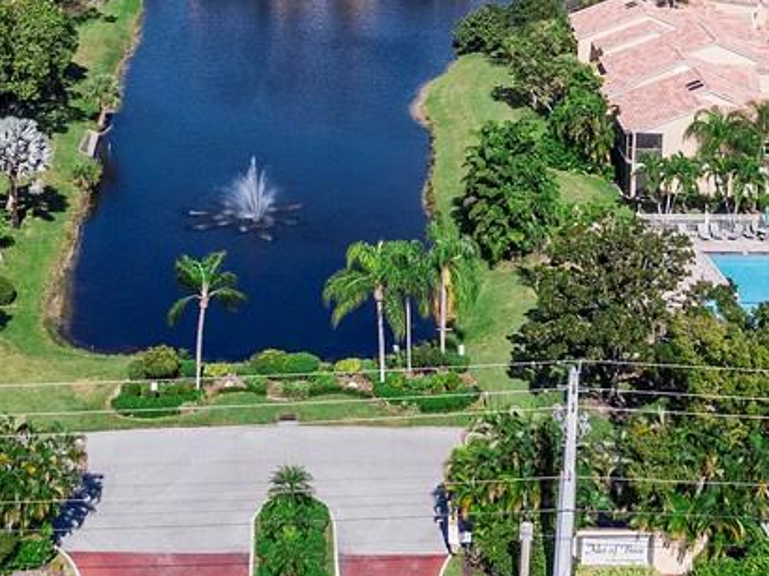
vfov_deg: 23.2
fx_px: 1332
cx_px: 298
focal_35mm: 60
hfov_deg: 32.1
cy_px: -31
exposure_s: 1/2000
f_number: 2.8
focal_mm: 4.39
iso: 100
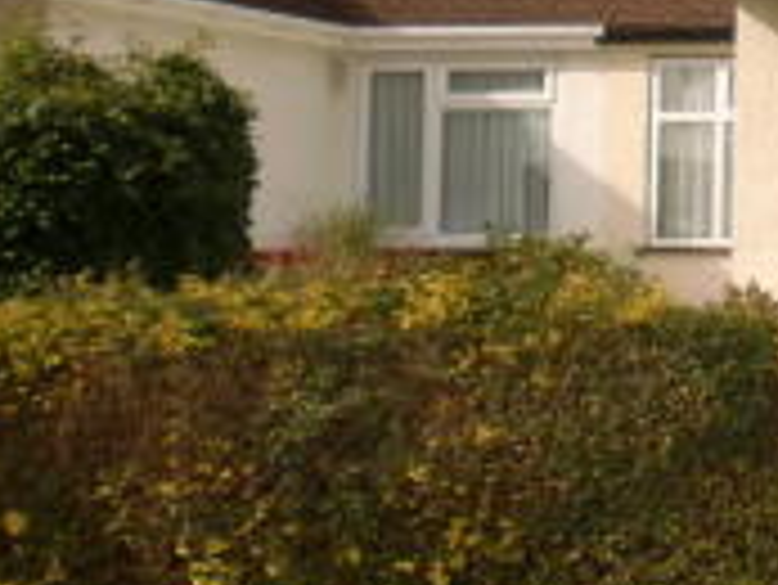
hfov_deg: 15.8
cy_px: 16
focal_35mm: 118
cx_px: 1041
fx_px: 2654
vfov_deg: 12.4
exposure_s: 1/800
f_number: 3.1
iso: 64
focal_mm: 6.3
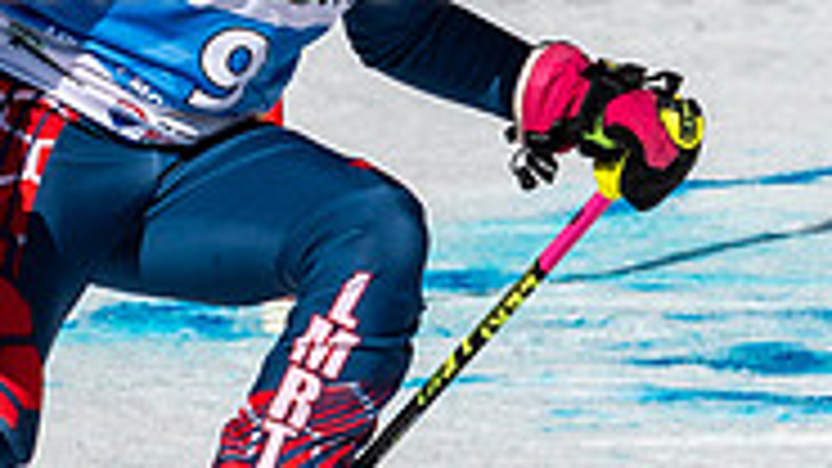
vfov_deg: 0.4
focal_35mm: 2873
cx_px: 0
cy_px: 382
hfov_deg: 0.8
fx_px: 63373
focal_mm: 400
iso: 200
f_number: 8
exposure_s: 1/2000
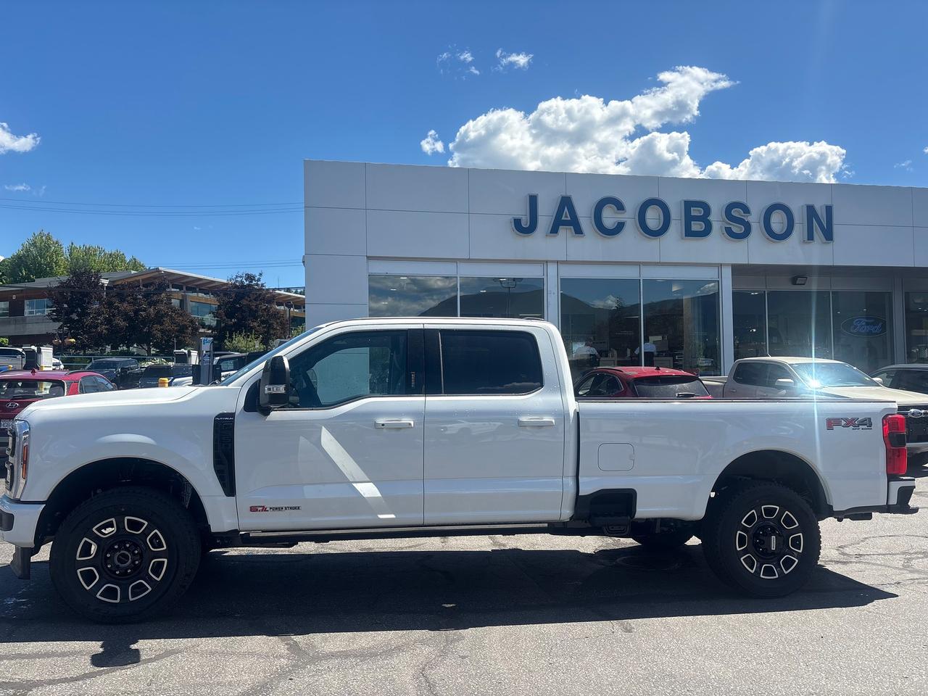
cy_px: 348
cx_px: 464
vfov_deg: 53.1
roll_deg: +0.7
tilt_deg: +2.0
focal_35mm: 26
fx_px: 697
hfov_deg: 67.3
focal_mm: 5.96
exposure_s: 1/3125
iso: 50
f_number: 1.6
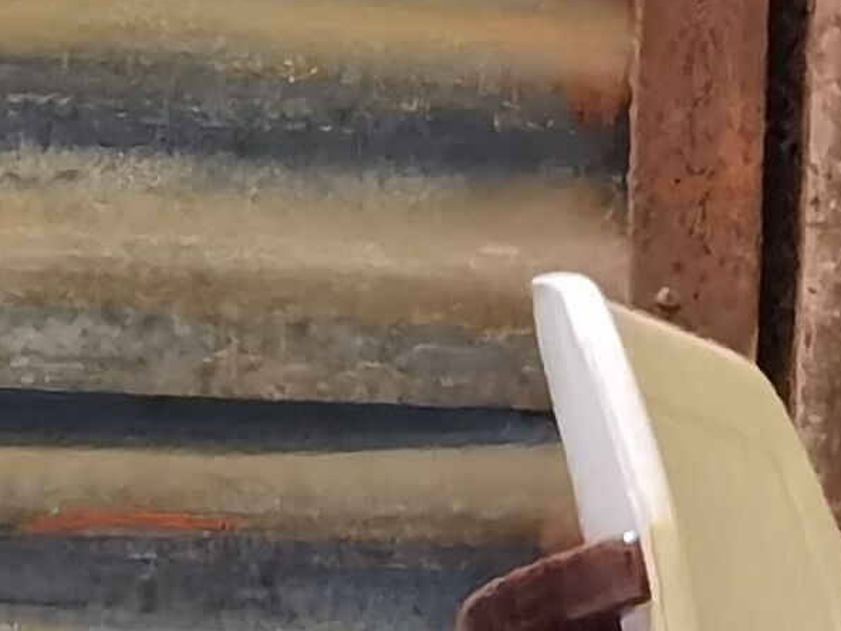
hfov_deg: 5.5
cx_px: -206
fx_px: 8746
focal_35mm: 360
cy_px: 1576
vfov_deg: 4.0
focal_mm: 6.71
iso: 500
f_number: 1.9
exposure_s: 1/33.3
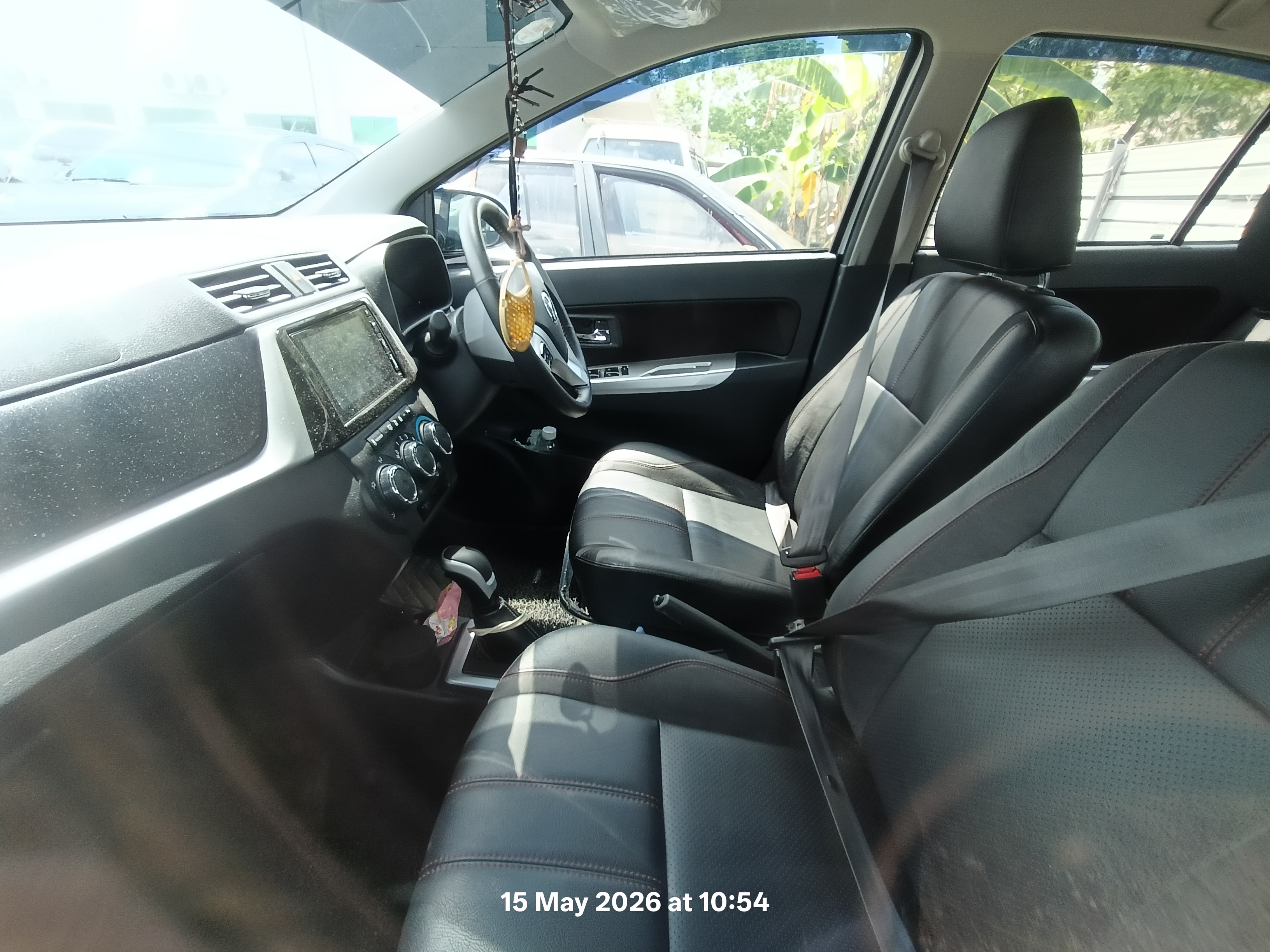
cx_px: 635
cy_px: 476
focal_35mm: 16
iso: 100
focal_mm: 1.68
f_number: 2.2
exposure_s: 1/50
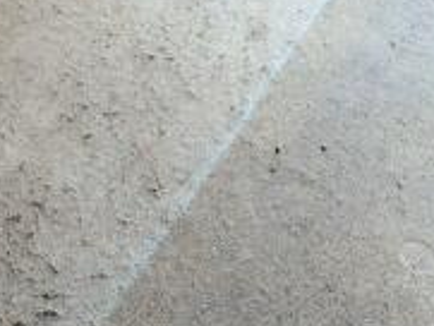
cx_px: 115
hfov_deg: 28.2
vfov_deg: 14.5
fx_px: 853
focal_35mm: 68
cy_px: -452
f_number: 1.95
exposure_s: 1/169
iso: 52
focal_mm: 2.23
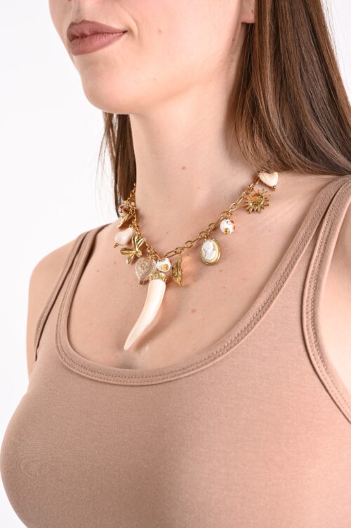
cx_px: 176
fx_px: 776
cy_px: 264
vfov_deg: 37.5
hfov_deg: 25.5
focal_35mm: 53
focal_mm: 53
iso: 125
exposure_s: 1/125
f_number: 9
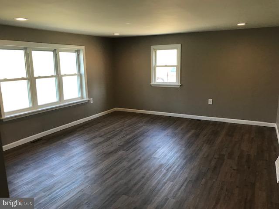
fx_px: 226
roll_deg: +0.8
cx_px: 140
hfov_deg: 63.4
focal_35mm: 28
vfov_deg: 49.7
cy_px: 104
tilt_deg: -11.3
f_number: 1.8
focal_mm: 3.99
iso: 25
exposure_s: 1/30
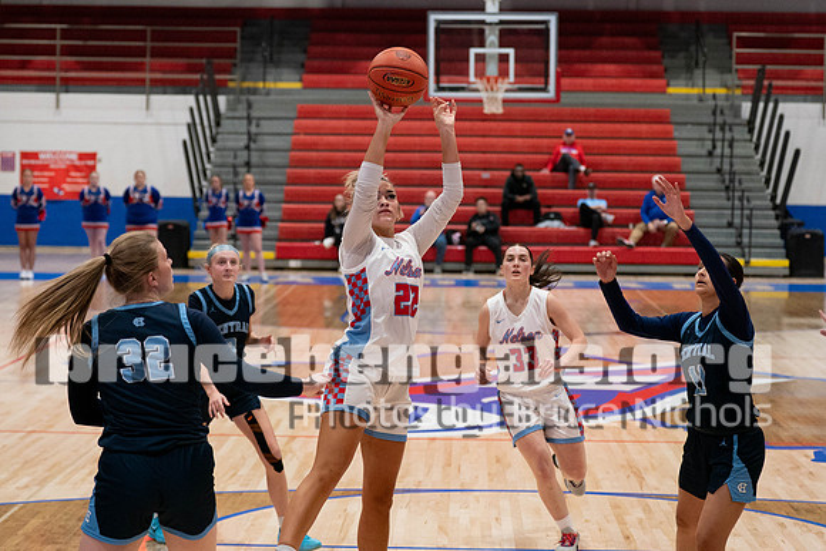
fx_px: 1984
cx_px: 413
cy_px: 211
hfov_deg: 23.5
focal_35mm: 86
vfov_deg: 15.8
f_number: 2.8
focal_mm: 70
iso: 4000
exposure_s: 1/1000
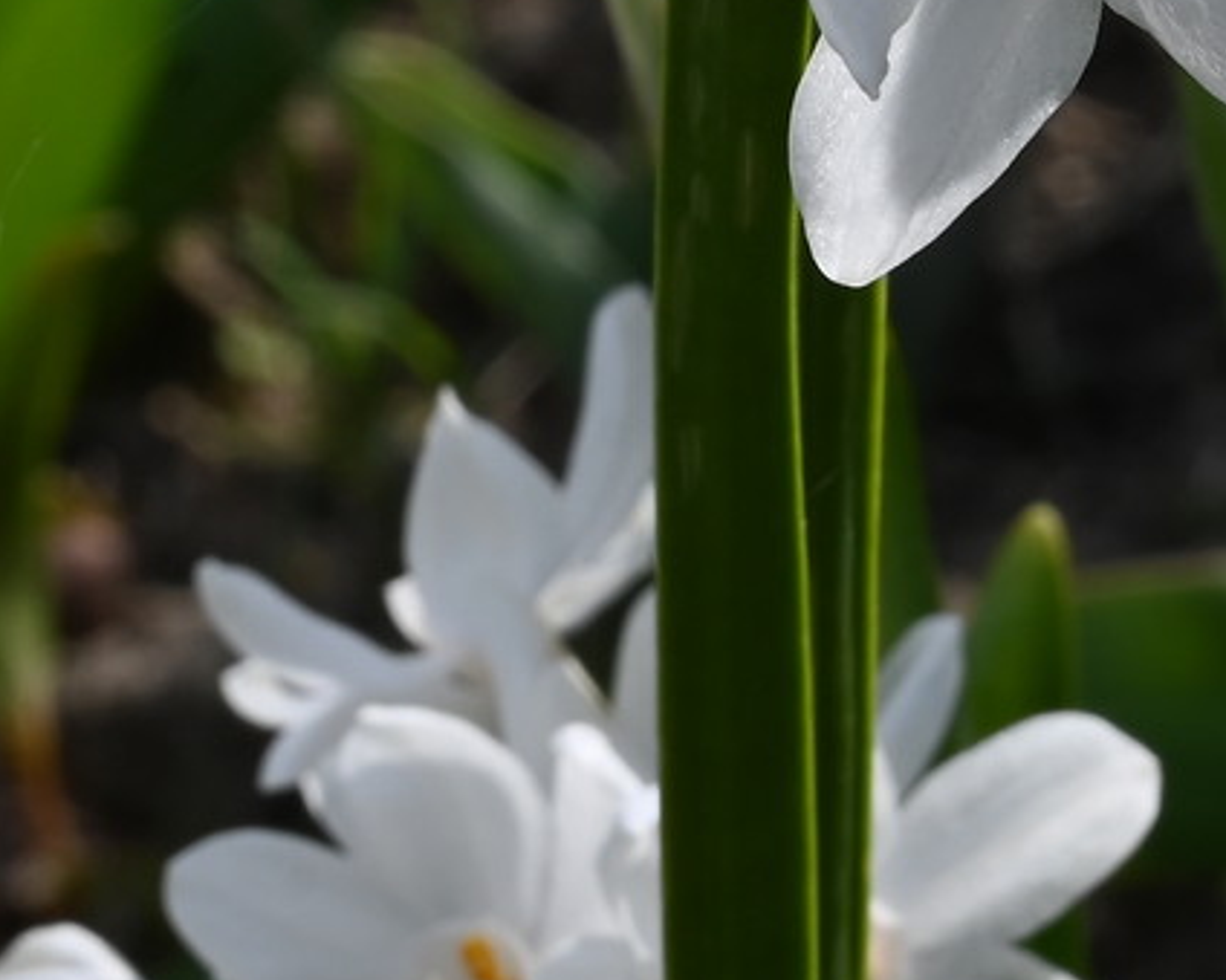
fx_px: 7400
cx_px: 306
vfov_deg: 7.5
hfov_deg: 9.5
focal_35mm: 204
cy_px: -279
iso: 140
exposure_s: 1/60
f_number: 16
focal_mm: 48
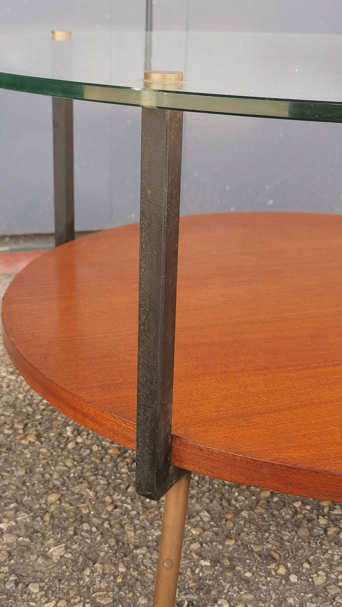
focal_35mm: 48
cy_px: 304
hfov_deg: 24.9
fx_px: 774
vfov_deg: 42.9
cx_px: 160
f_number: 1.8
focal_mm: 5.58
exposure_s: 1/220
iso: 50
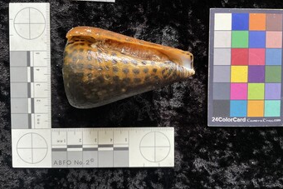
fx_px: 244
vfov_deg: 42.2
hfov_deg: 60.3
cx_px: 143
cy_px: 81
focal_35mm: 31
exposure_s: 1/60
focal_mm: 3
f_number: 1.8
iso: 250
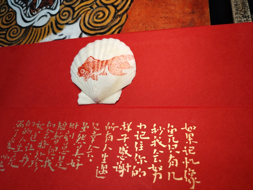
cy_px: 95
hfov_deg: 71.6
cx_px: 126
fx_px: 175
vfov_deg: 56.8
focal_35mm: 24
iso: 378
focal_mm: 5.25
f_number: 1.75
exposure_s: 1/100
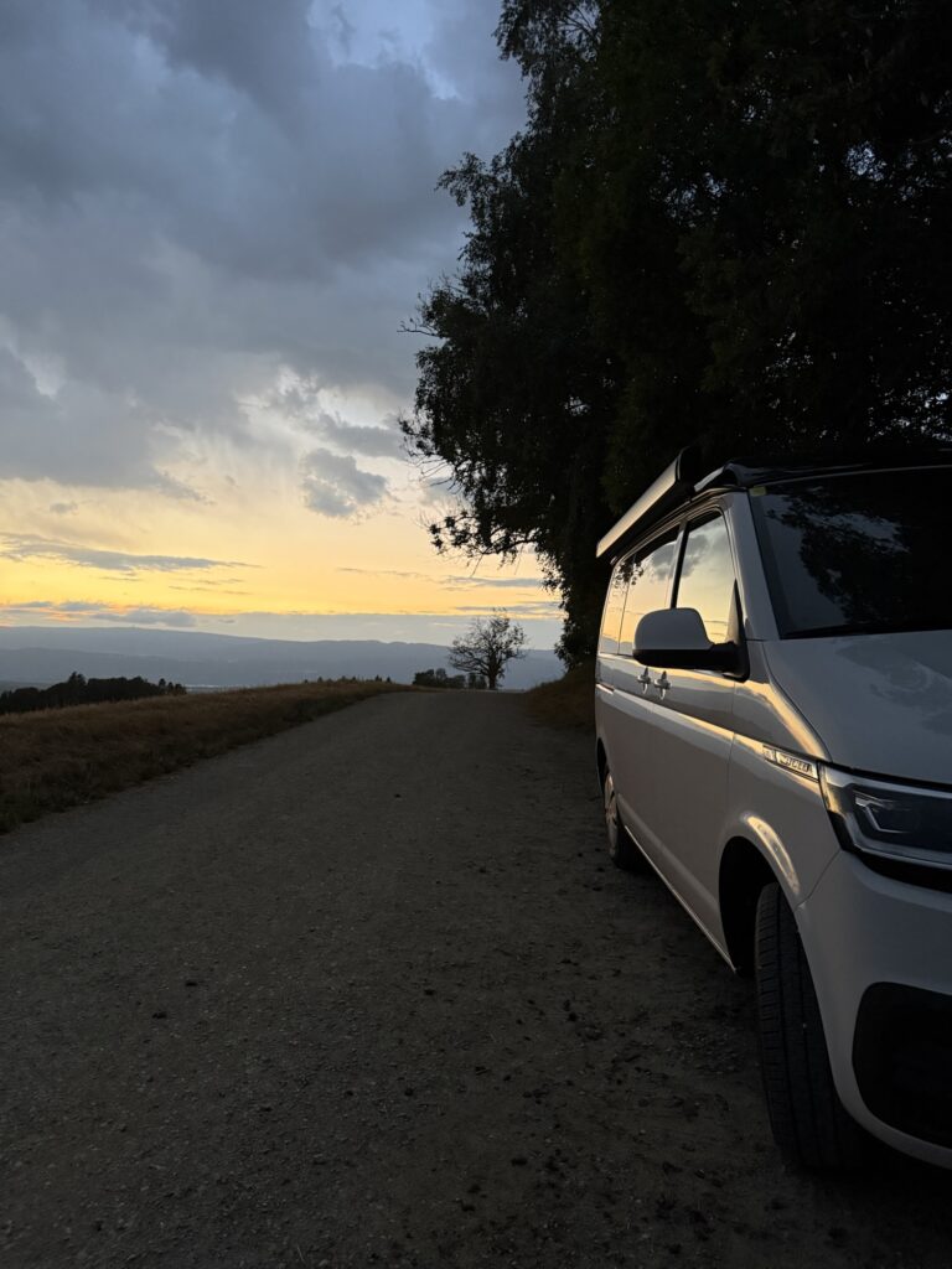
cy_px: 634
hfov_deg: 56.8
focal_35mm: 24
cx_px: 476
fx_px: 880
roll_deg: -2.8
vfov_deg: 71.6
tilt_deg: +2.1
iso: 800
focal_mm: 6.76
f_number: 1.78
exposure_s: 1/45
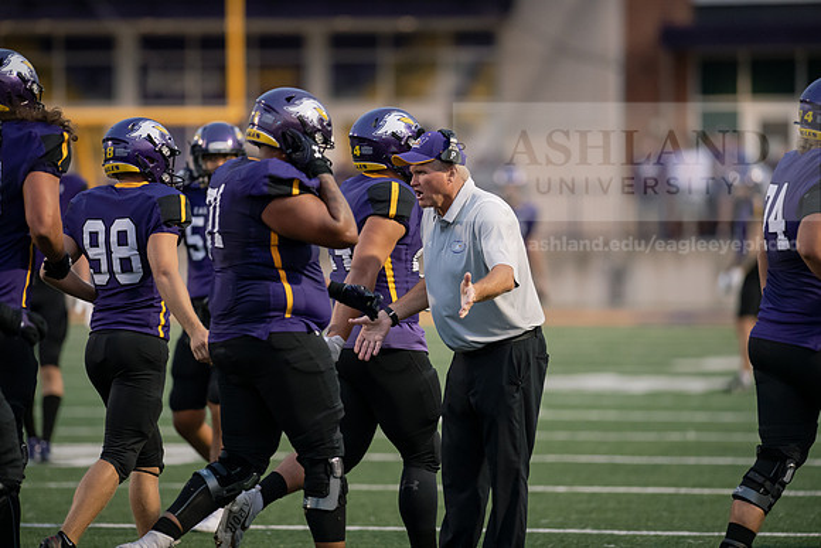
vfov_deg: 4.6
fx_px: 6843
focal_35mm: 300
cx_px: 410
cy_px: 274
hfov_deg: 6.9
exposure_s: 1/800
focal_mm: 300
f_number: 2.8
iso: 2500
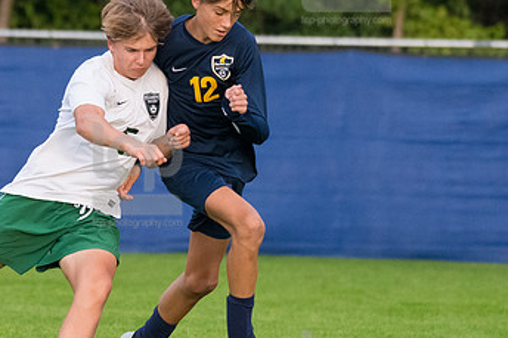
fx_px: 9619
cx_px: 137
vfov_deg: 2.0
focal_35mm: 682
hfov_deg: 3.0
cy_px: 176
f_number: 5.6
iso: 3200
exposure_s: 1/2000
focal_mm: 270
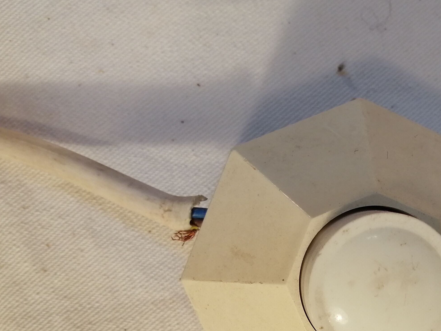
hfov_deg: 33.3
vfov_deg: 25.6
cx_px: 389
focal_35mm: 55
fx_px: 701
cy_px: 307
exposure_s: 1/114
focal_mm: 3.46
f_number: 1.8
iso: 50
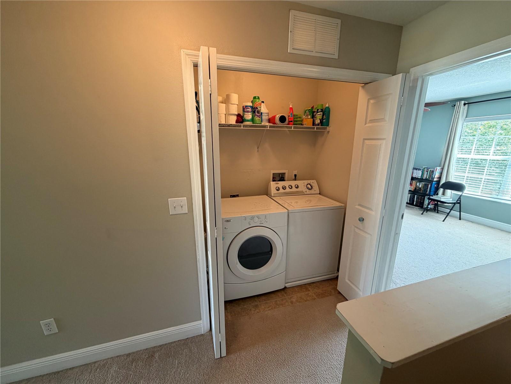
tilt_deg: -14.3
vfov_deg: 85.7
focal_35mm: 14
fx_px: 207
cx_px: 256
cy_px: 192
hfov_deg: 102.1
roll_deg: +0.7
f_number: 2.2
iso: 320
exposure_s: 1/60
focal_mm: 2.22
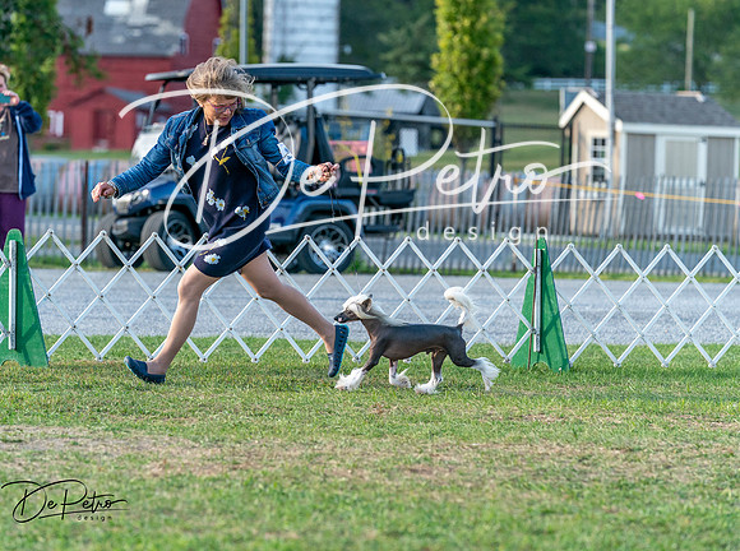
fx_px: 4729
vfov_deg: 6.7
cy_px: 256
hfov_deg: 8.9
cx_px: 362
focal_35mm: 222
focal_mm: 192
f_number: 5
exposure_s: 1/2000
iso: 1600
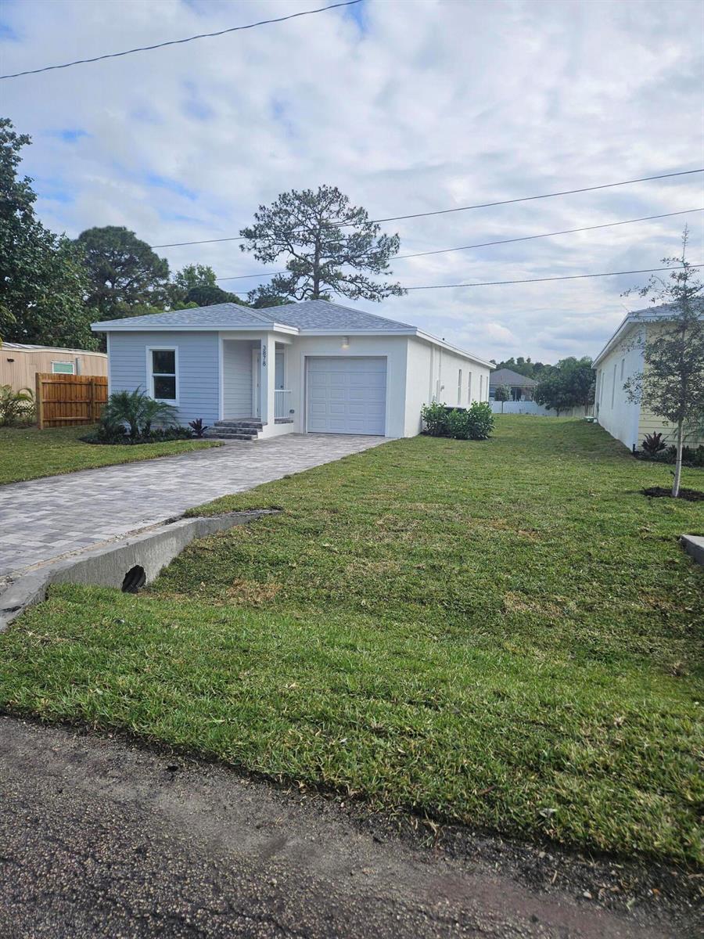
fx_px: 624
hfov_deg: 58.9
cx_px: 352
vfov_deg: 73.9
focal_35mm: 23
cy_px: 470
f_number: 1.8
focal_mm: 5.4
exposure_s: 1/2384
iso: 25
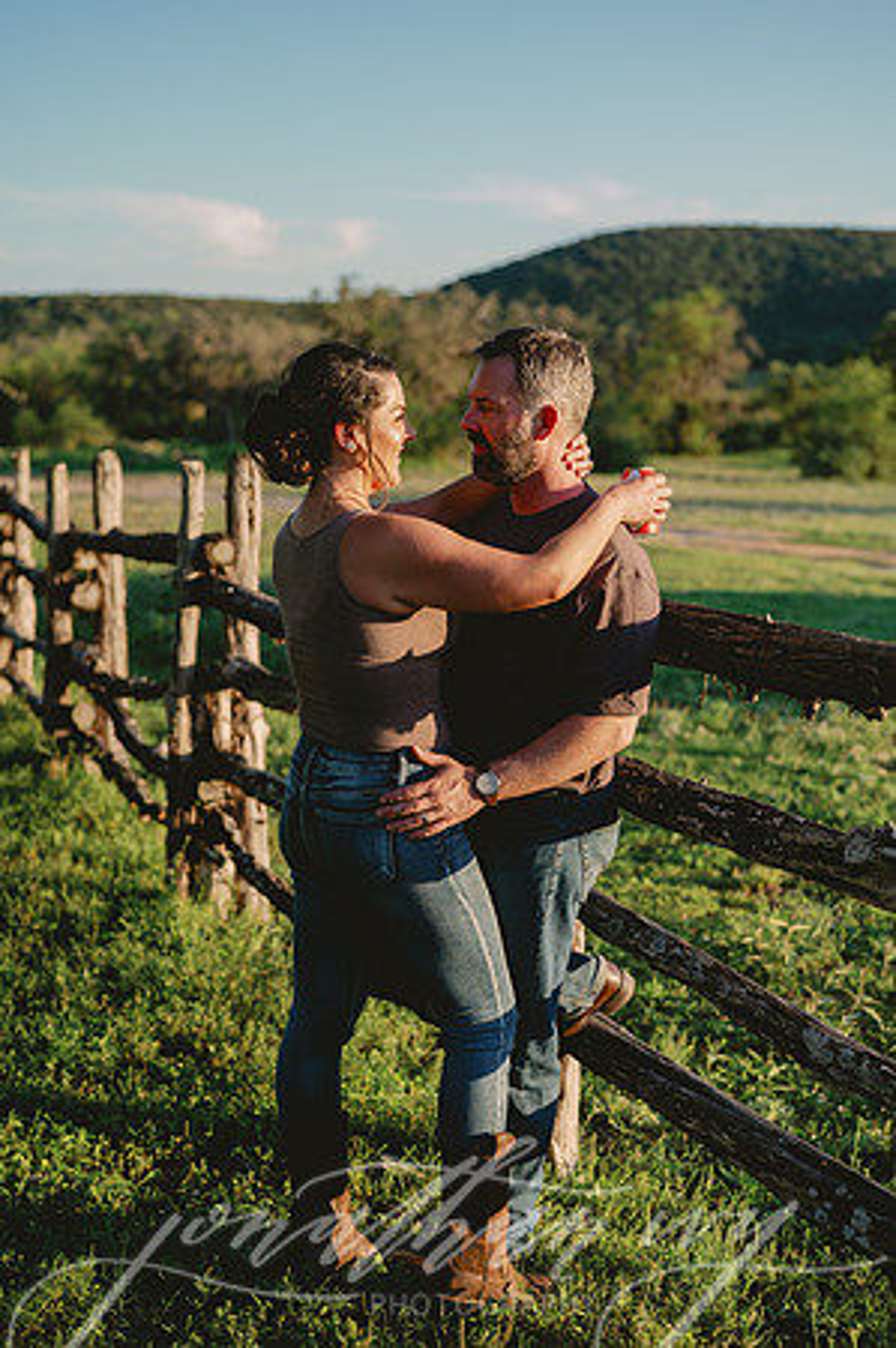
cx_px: 448
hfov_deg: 26.9
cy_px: 674
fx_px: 1871
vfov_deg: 39.6
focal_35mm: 50
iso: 80
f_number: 2.8
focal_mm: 50
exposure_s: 1/1000
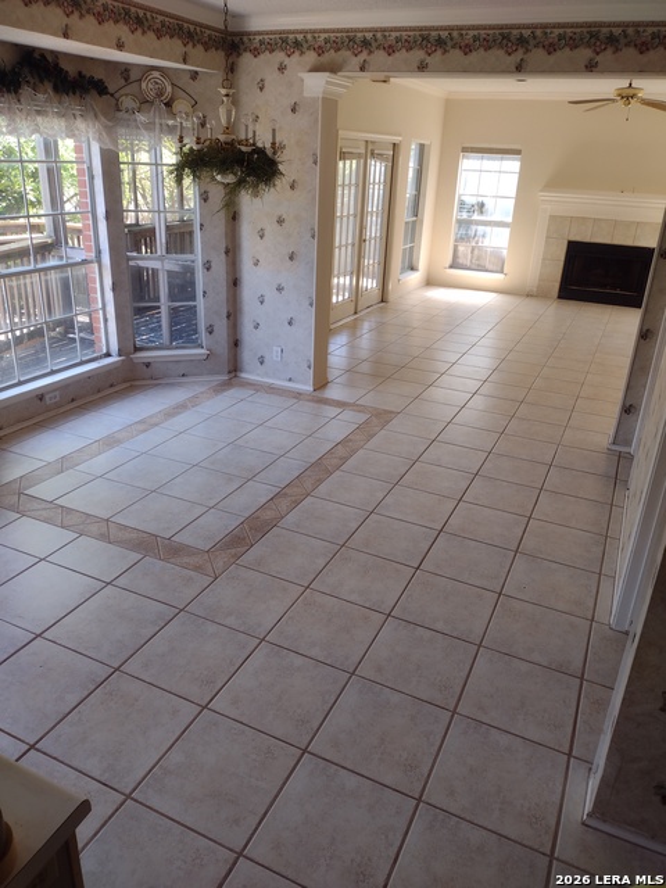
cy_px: 444
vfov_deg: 65.3
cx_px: 333
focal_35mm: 27
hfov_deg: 51.4
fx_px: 693
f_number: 1.7
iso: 100
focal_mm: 4.71
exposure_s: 1/126
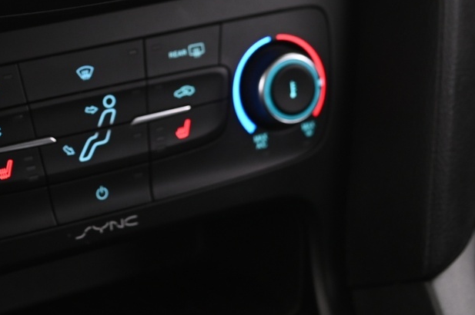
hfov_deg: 20.3
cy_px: -62
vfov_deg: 13.3
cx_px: 112
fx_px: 1318
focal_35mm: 100
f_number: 4
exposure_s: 1/6
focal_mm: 38
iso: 1000
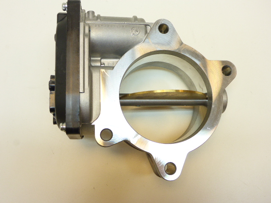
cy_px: 102
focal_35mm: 34
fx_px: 266
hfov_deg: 54.0
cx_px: 136
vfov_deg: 41.8
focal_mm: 6
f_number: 3.7
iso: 160
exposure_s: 1/60
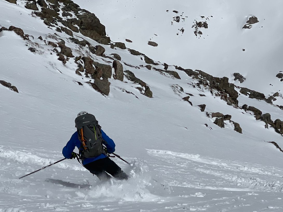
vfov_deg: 12.3
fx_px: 981
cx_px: 191
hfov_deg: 16.4
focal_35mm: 120
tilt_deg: -35.6
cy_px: 180
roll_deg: +13.1
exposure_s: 1/16393
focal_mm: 7.5
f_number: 2.2
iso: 25
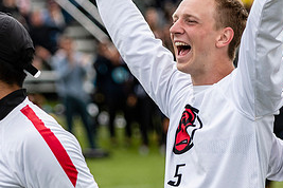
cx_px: 189
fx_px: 2563
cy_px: 66
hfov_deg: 6.3
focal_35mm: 326
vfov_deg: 4.2
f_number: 2.8
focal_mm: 100
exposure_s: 1/1250
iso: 100
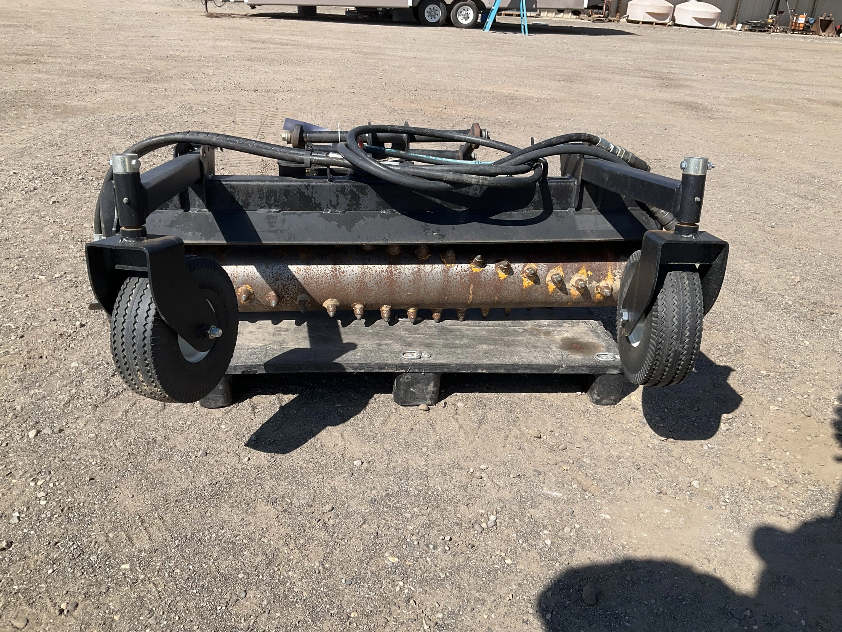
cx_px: 421
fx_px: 705
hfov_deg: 61.7
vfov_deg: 48.2
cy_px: 316
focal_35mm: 29
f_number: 1.8
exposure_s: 1/1451
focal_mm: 3
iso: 25
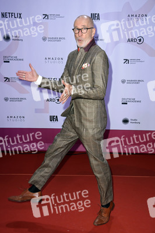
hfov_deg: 30.5
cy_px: 116
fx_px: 285
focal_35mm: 44
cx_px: 78
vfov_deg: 44.5
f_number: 5.6
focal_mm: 44
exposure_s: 1/250
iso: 400
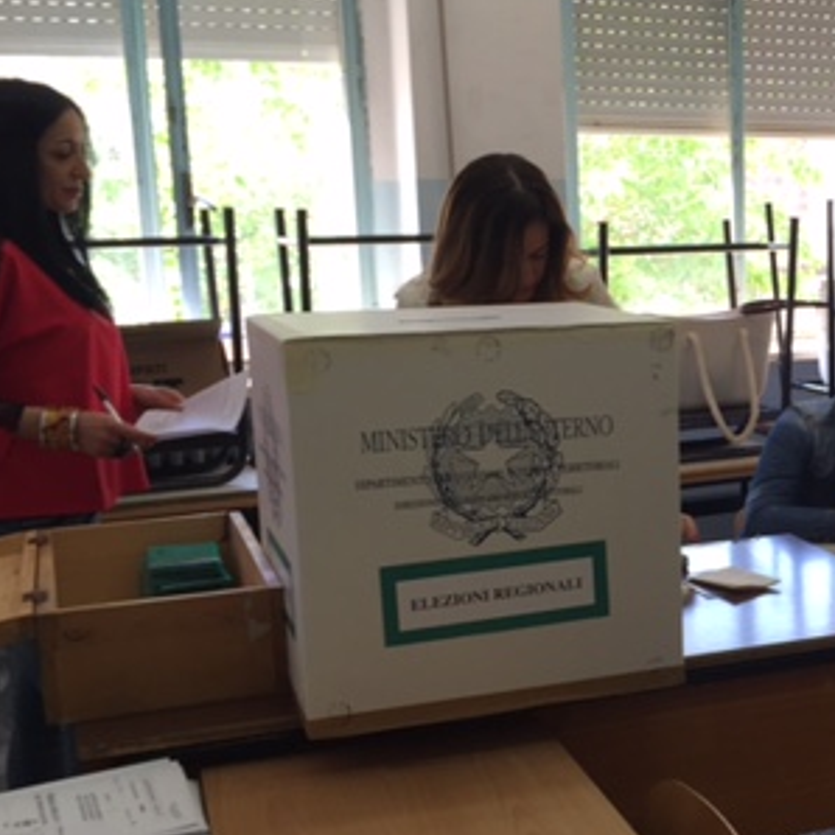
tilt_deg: -11.0
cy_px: 485
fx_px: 1501
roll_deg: -0.7
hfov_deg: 29.5
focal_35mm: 55
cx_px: 785
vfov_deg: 31.0
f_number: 2.2
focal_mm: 4.15
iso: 40
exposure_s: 1/100
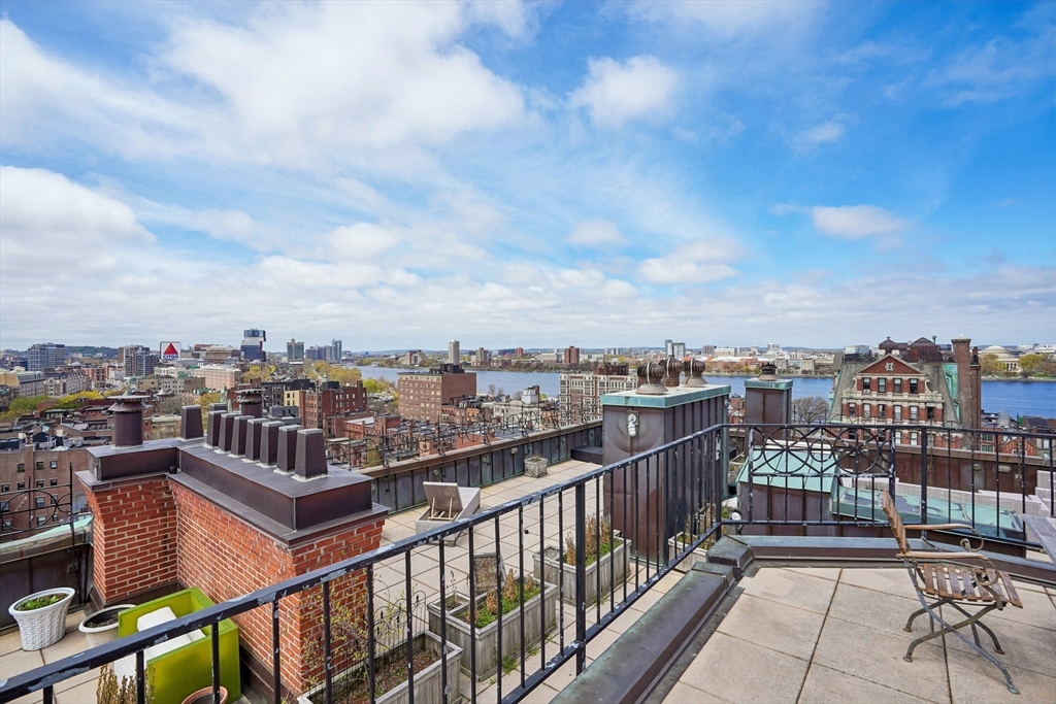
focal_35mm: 16
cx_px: 528
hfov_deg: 96.7
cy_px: 352
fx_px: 469
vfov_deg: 73.8
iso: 100
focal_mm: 16
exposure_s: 1/320
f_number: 8
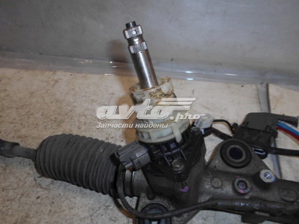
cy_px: 112
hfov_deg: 67.3
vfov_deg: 53.1
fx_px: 225
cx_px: 150
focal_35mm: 26
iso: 80
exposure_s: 1/25
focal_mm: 4.6
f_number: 3.2
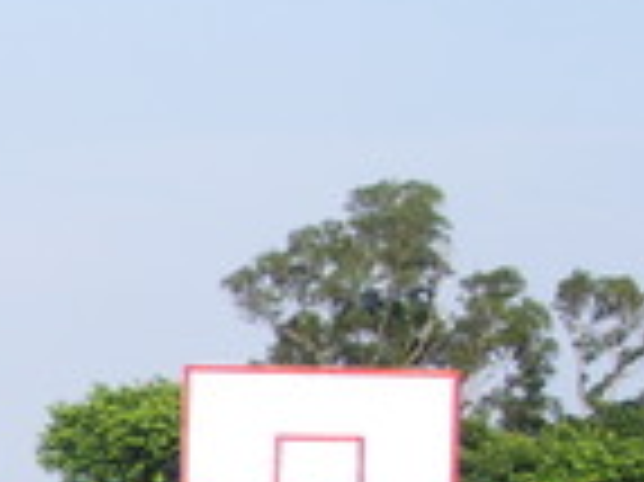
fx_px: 4554
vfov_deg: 6.0
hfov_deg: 7.9
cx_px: -459
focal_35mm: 245
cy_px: 777
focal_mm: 11.6
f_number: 4
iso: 80
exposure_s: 1/750
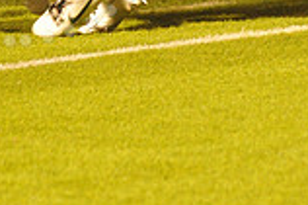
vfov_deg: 1.9
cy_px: -143
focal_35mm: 736
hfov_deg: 2.8
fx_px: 6290
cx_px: 10
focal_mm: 200
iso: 6400
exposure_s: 1/160
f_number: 5.6
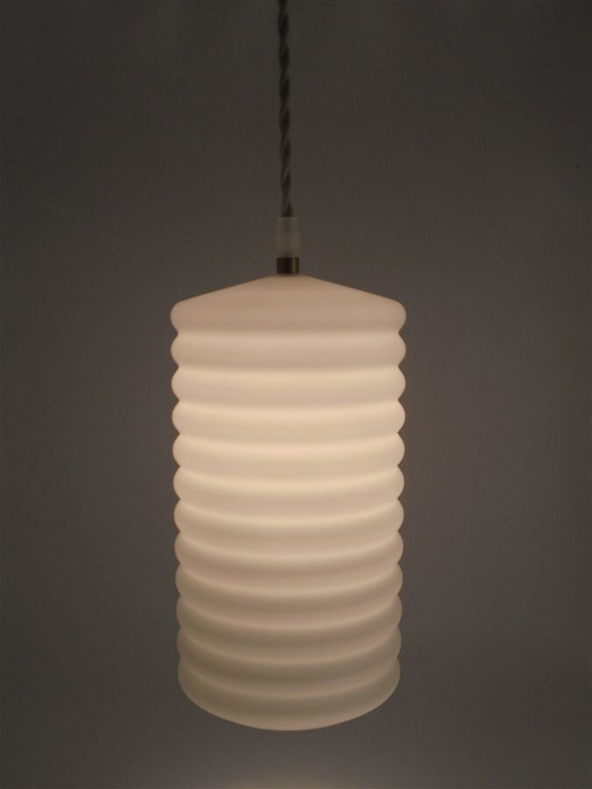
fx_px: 866
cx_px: 296
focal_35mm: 38
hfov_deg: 37.7
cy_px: 394
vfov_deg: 49.0
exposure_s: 1/125
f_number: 4.2
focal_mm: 6.9
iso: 100
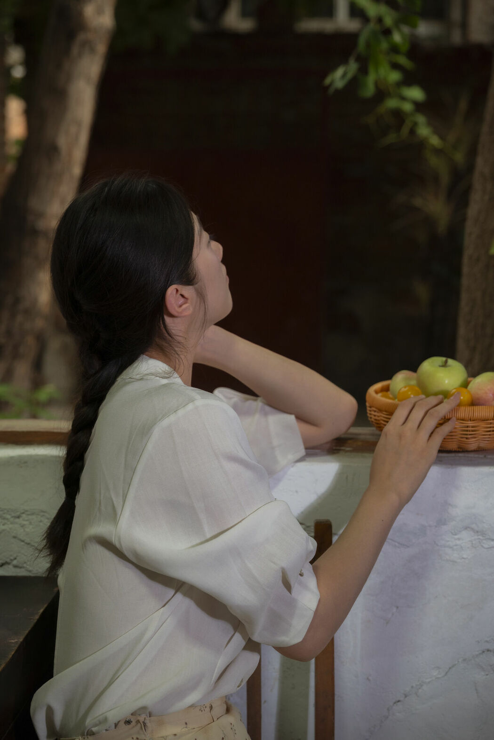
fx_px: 1399
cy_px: 370
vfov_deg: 29.6
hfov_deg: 20.0
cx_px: 247
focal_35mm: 68
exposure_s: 1/125
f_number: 4
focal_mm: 68
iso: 500
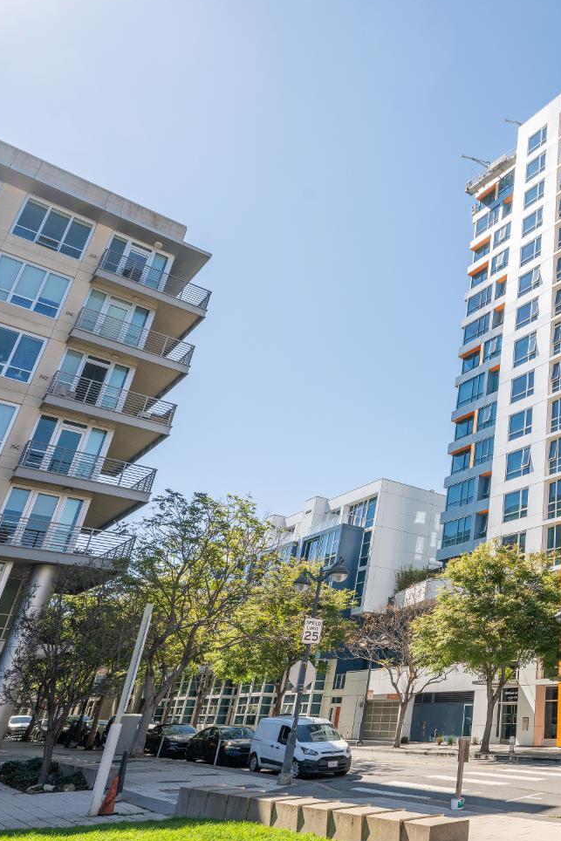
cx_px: 603
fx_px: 654
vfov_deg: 65.5
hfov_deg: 39.0
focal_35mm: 28
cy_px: 410
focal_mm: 18
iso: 140
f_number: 8
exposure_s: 1/400
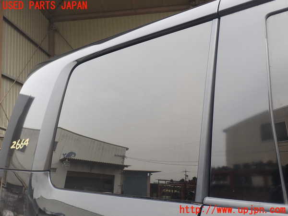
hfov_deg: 60.0
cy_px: 108
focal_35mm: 30
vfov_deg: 46.8
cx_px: 144
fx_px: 250
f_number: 3.2
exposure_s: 1/125
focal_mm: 5.4
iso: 100
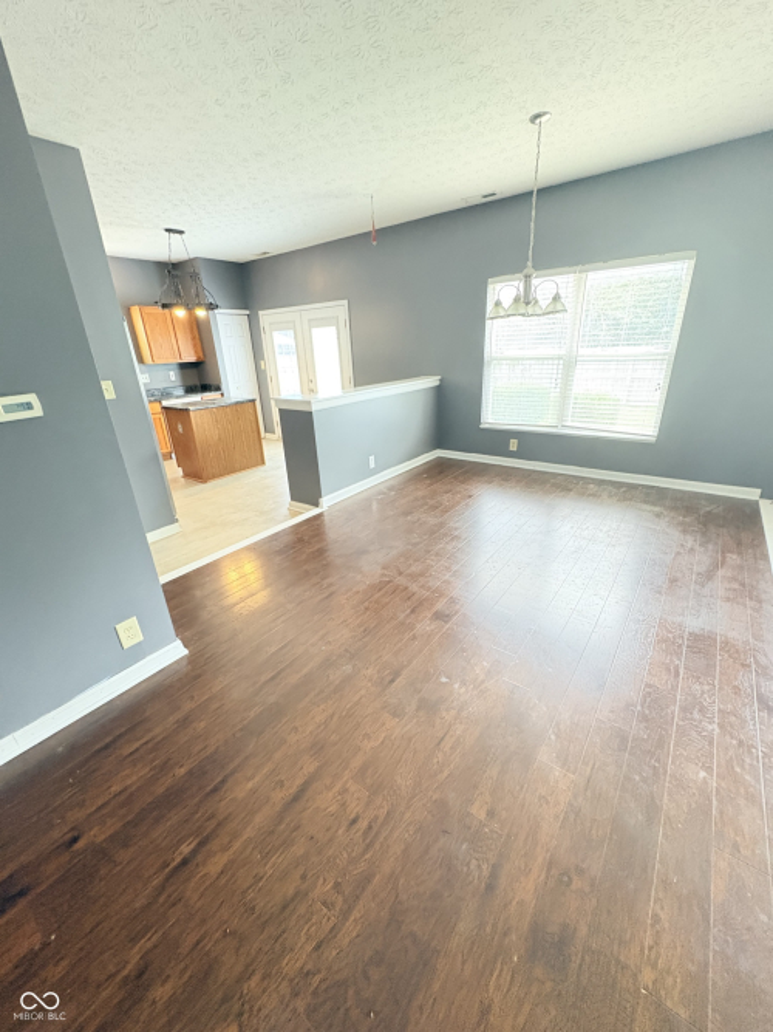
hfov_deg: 85.7
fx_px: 417
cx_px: 386
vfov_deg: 102.1
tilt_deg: -22.0
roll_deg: +2.2
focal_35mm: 14
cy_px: 516
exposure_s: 1/60
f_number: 2.2
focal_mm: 2.22
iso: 800
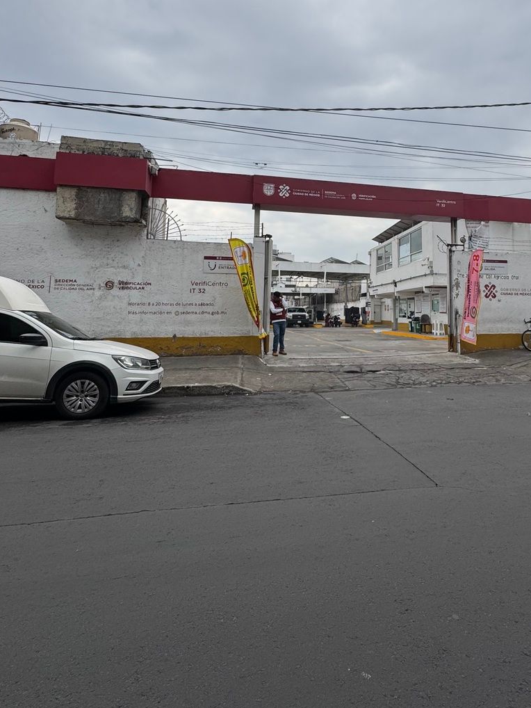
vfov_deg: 75.1
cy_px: 266
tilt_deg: +7.0
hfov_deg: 59.6
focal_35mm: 22
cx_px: 357
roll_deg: -0.2
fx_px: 450
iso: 50
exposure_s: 1/2273
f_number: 2.2
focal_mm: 2.22
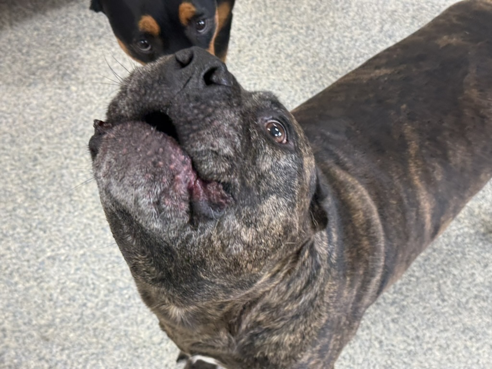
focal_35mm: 48
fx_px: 682
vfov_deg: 30.3
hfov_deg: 39.7
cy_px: 184
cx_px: 246
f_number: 1.78
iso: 250
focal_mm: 6.76
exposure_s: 1/120
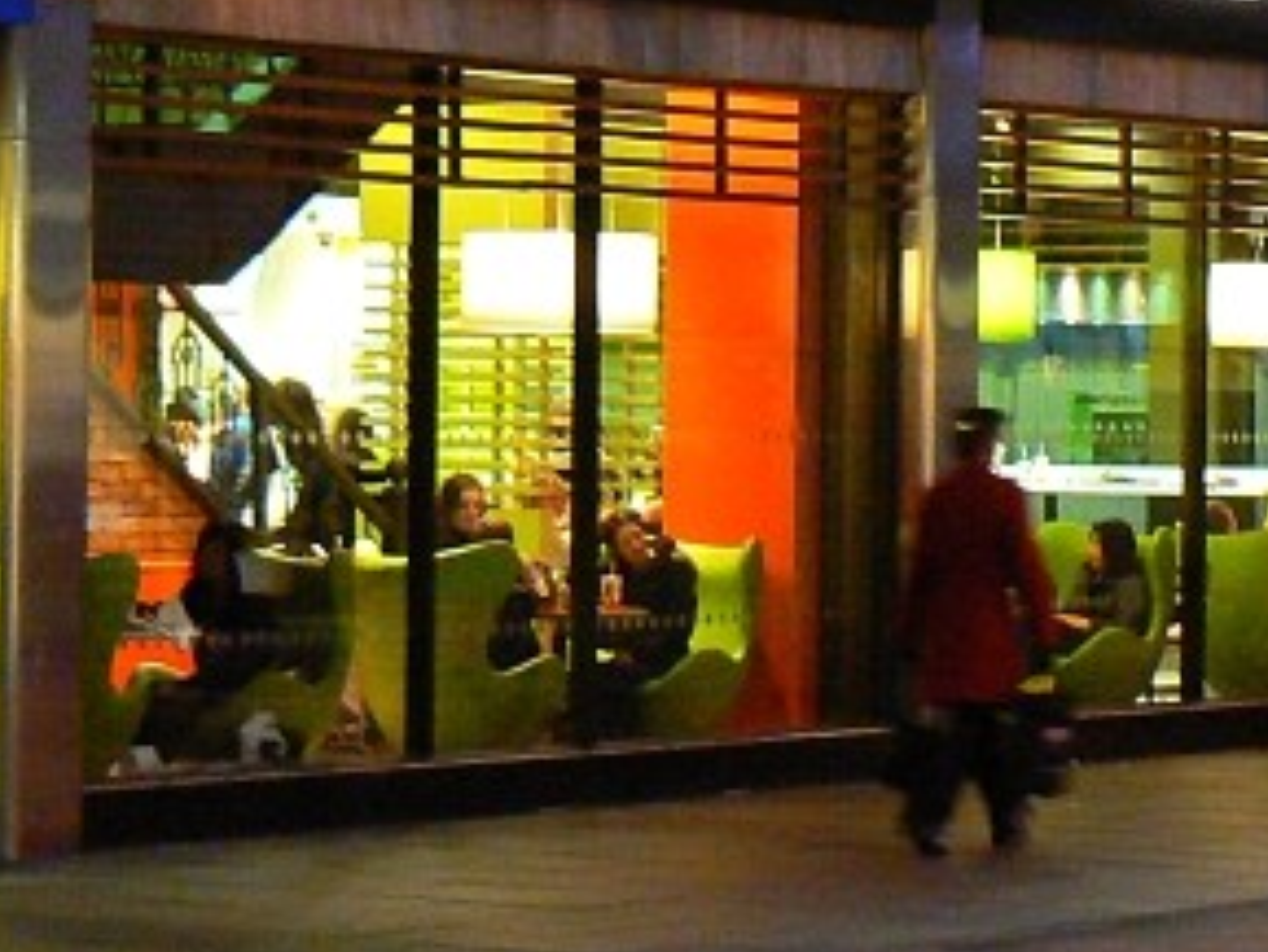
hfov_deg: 11.2
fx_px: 6413
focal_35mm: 175
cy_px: 193
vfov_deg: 8.5
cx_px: 1207
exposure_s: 1/13
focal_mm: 10.9
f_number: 3.2
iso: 400
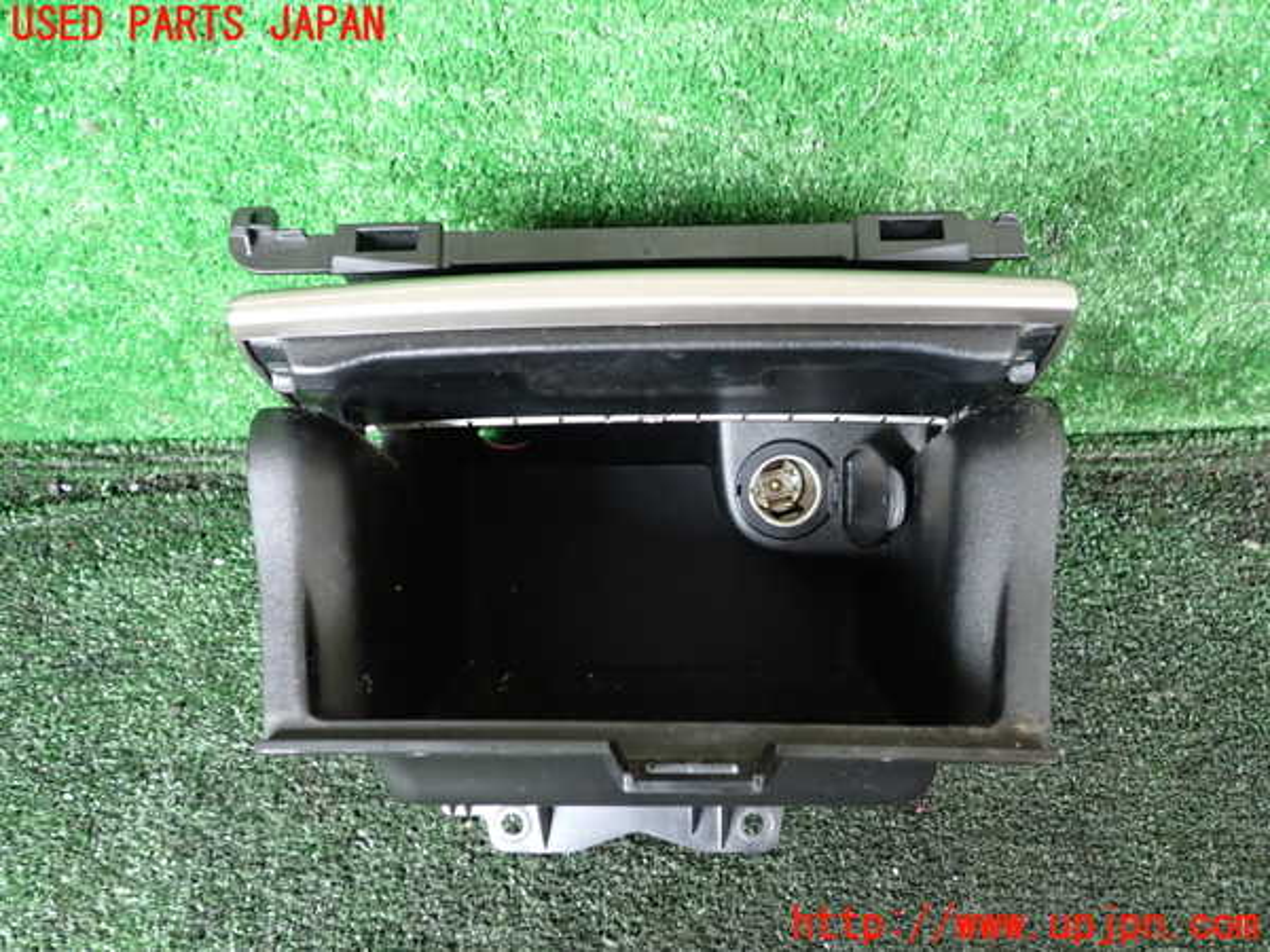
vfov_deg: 46.8
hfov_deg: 60.0
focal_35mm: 30
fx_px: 1101
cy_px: 476
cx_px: 635
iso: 800
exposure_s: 1/20
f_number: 2.3
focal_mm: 5.4
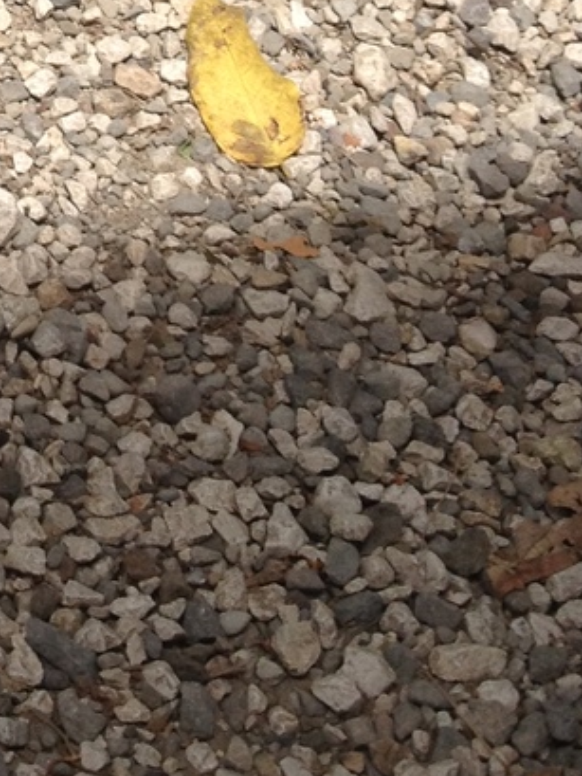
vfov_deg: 13.4
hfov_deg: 10.4
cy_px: -461
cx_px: -332
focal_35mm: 137
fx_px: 3070
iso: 50
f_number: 2.4
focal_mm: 4.28
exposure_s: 1/778
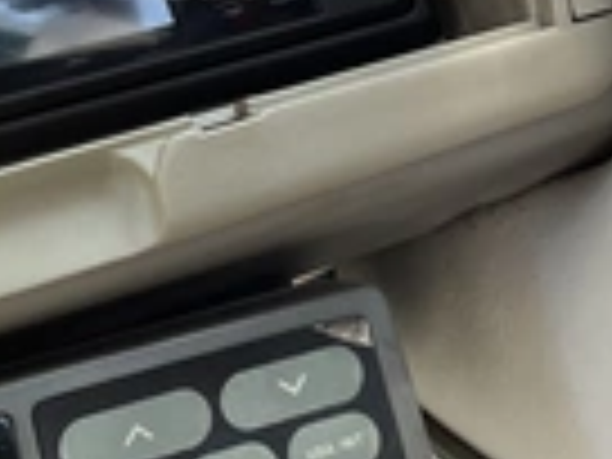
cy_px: -4
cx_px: 189
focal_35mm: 85
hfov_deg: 22.9
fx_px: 1503
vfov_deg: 17.0
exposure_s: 1/122
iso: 40
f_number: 1.8
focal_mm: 3
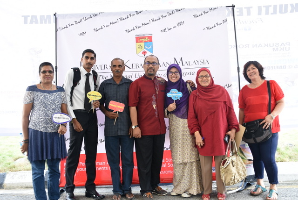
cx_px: 149
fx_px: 273
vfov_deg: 40.0
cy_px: 100
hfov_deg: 57.2
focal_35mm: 33
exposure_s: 1/50
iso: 320
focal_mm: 22
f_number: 5
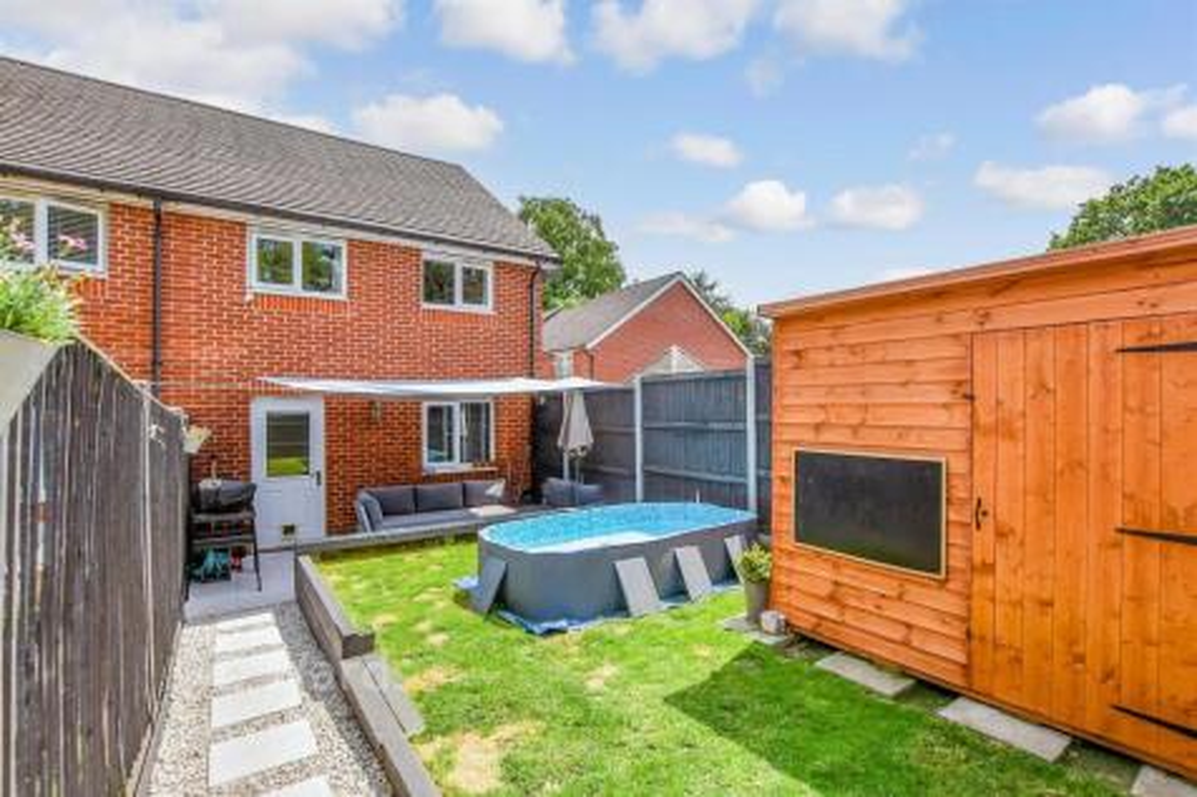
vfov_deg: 77.3
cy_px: 398
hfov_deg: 100.4
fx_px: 499
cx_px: 598
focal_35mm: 15
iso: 320
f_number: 8
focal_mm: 10
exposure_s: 1/800
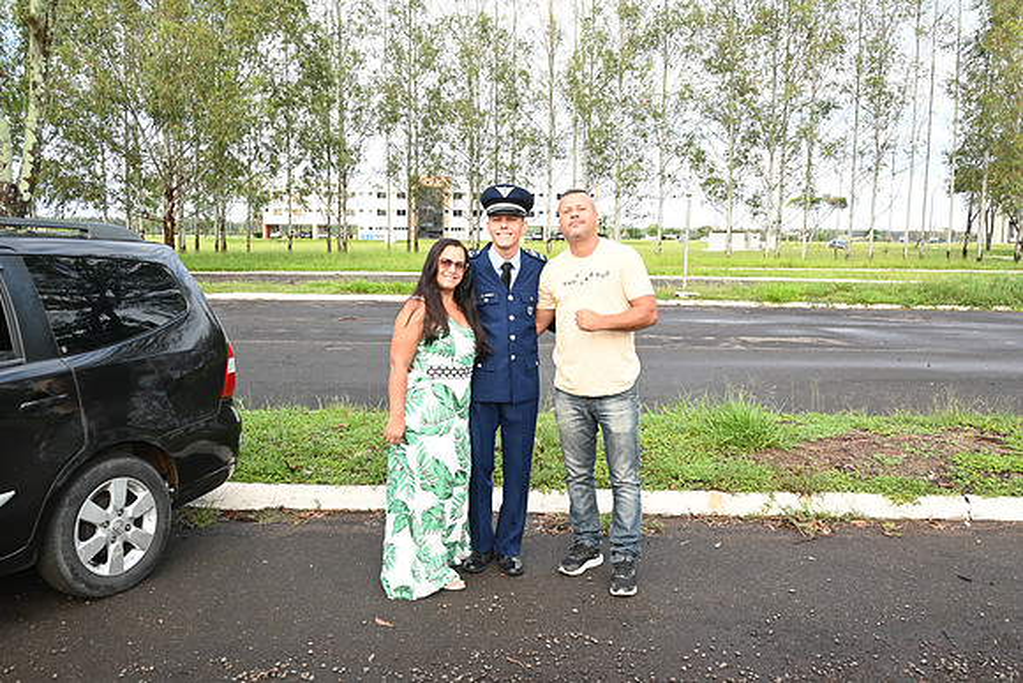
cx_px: 512
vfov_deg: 41.7
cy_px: 342
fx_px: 895
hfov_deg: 59.5
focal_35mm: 32
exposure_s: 1/250
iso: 640
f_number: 6.3
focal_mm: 21
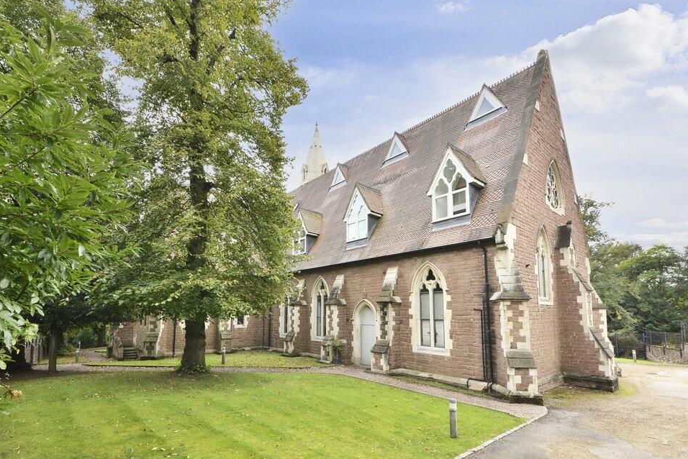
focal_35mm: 15
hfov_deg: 100.3
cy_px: 238
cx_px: 325
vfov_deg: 77.3
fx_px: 287
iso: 640
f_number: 10
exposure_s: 1/400
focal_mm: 14
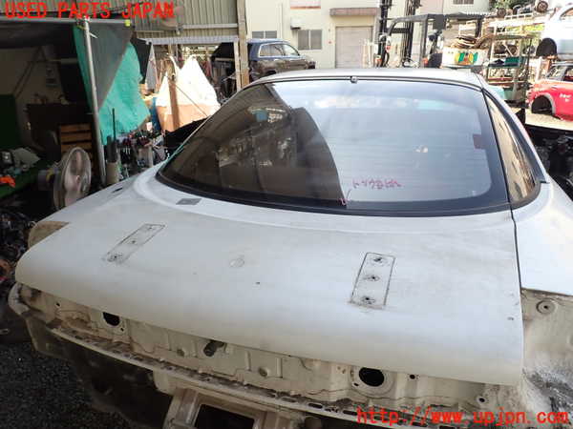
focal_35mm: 25
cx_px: 286
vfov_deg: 54.9
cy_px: 214
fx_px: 414
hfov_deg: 69.4
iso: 100
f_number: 2.8
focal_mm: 4.5
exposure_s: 1/320
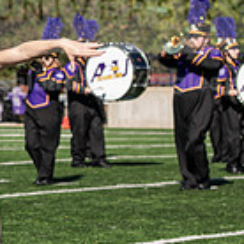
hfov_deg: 5.9
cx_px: -163
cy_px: 119
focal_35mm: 293
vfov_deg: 6.0
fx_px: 2337
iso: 50
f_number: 4.5
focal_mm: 82
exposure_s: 1/320
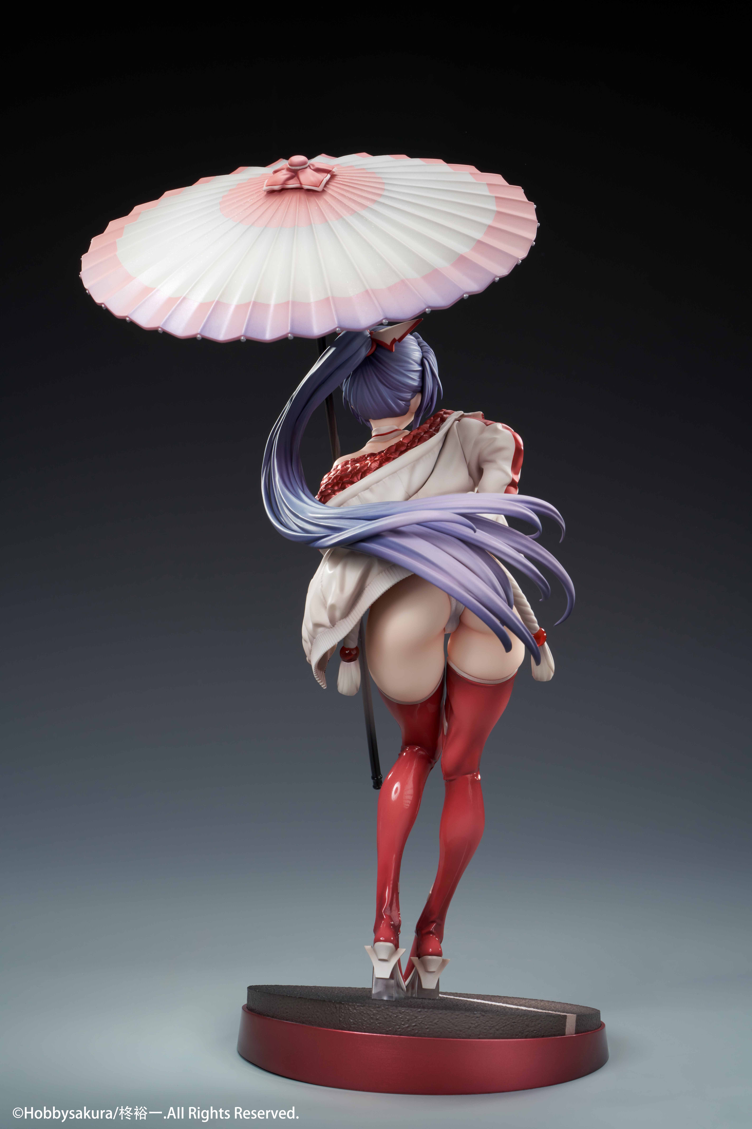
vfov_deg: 22.6
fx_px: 2820
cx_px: 376
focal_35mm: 90
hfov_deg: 15.2
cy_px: 564
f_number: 16
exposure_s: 1/15
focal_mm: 90
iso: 125
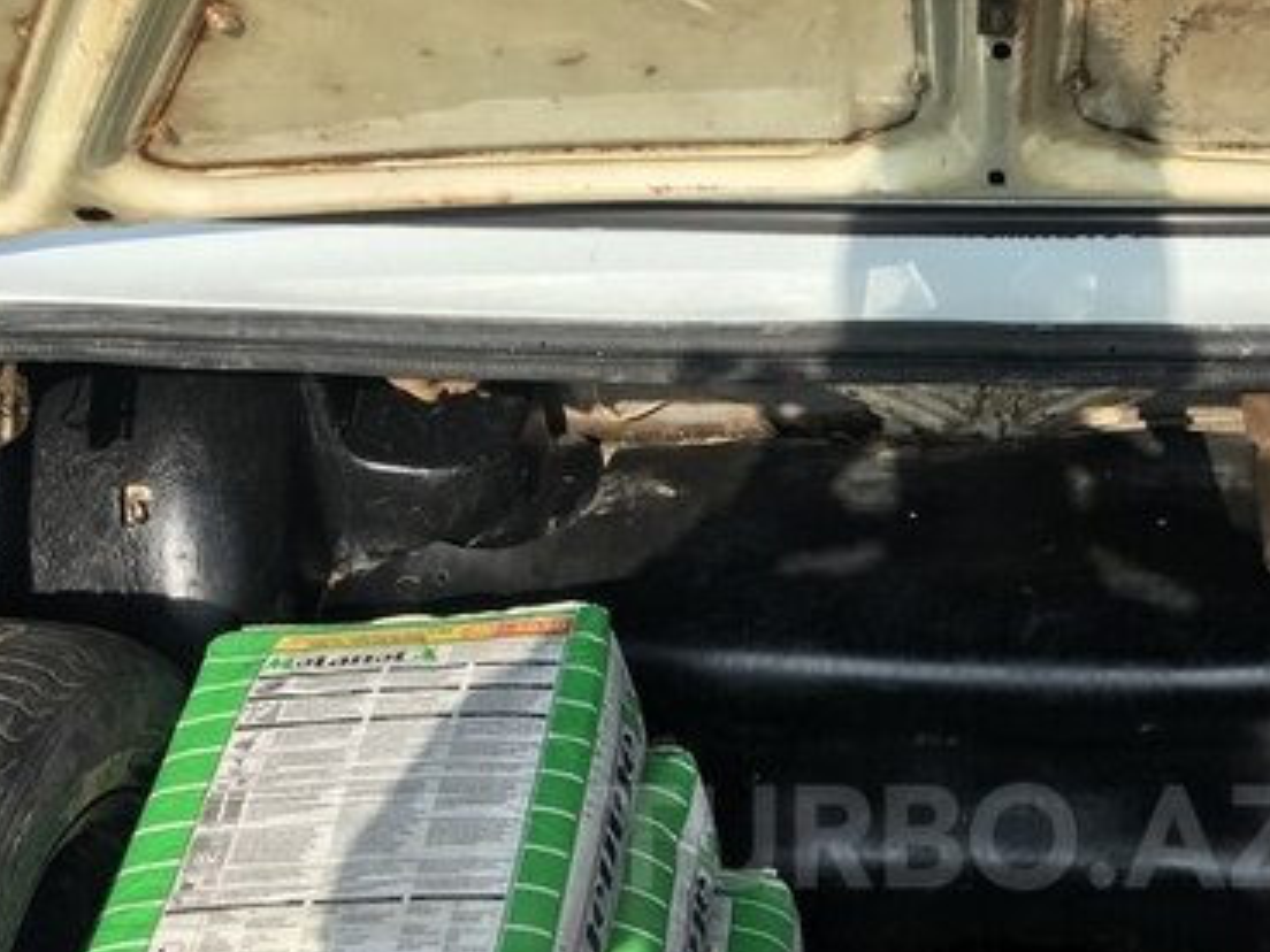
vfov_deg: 27.2
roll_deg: -1.4
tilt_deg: -44.3
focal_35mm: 52
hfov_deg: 36.0
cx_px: 956
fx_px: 1908
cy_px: 836
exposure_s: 1/1026
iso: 25
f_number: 2.2
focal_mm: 4.15
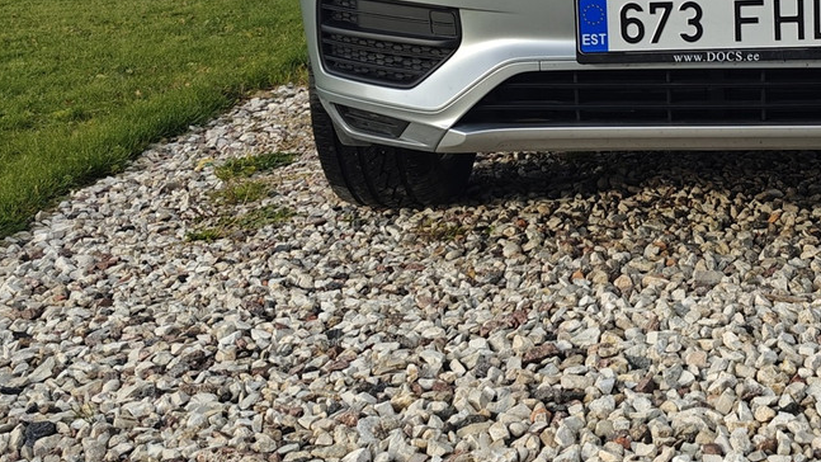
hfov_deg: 32.2
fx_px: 1350
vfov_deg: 19.1
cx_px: 732
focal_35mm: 62
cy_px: 52
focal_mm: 6.06
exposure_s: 1/784
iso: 50
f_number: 1.6
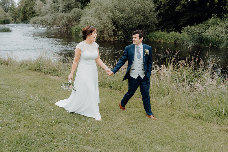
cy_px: 76
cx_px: 114
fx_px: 234
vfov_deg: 36.0
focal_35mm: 37
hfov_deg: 51.9
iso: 125
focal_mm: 37
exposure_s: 1/200
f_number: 5
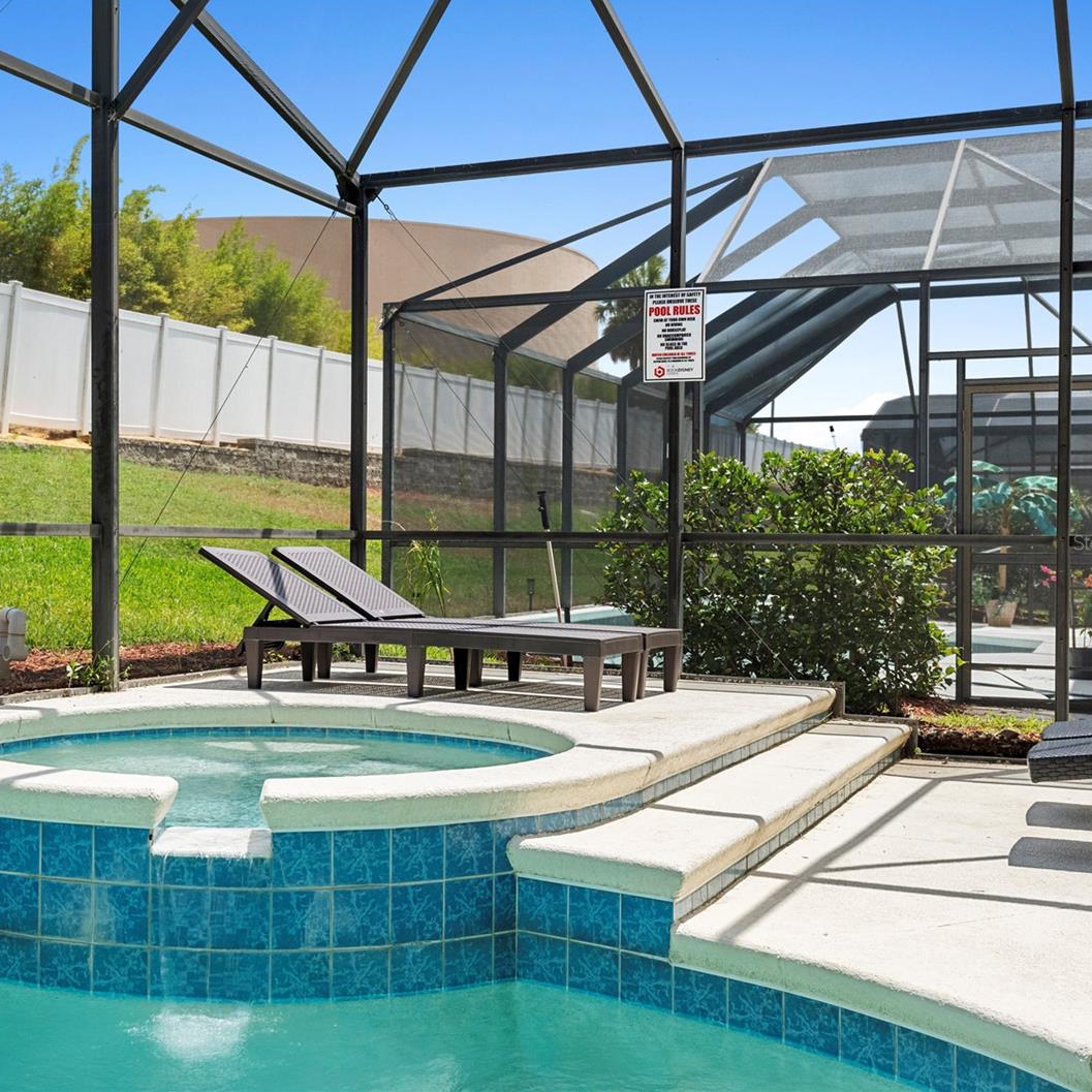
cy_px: 542
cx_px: 339
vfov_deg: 37.6
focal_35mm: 45
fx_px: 1606
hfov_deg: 37.0
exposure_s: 1/400
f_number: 8
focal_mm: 35
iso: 800
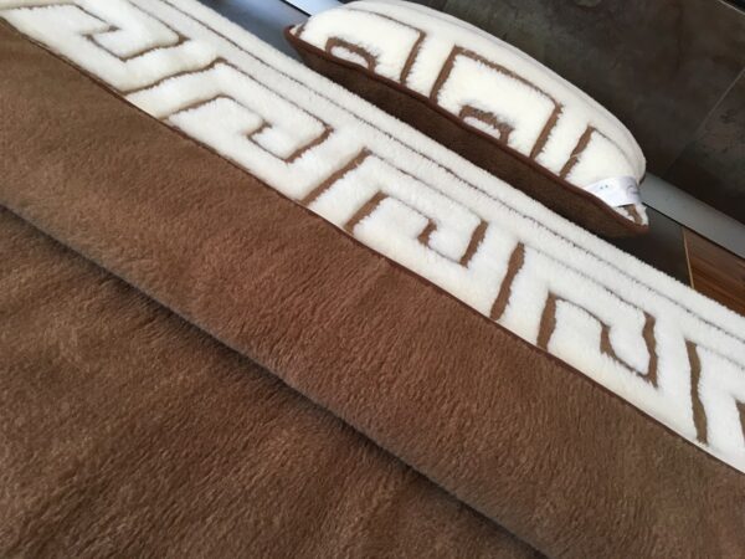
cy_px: 280
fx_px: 624
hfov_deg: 61.7
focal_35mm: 29
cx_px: 372
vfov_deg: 48.2
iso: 40
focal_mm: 4.15
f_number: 2.2
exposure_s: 1/33
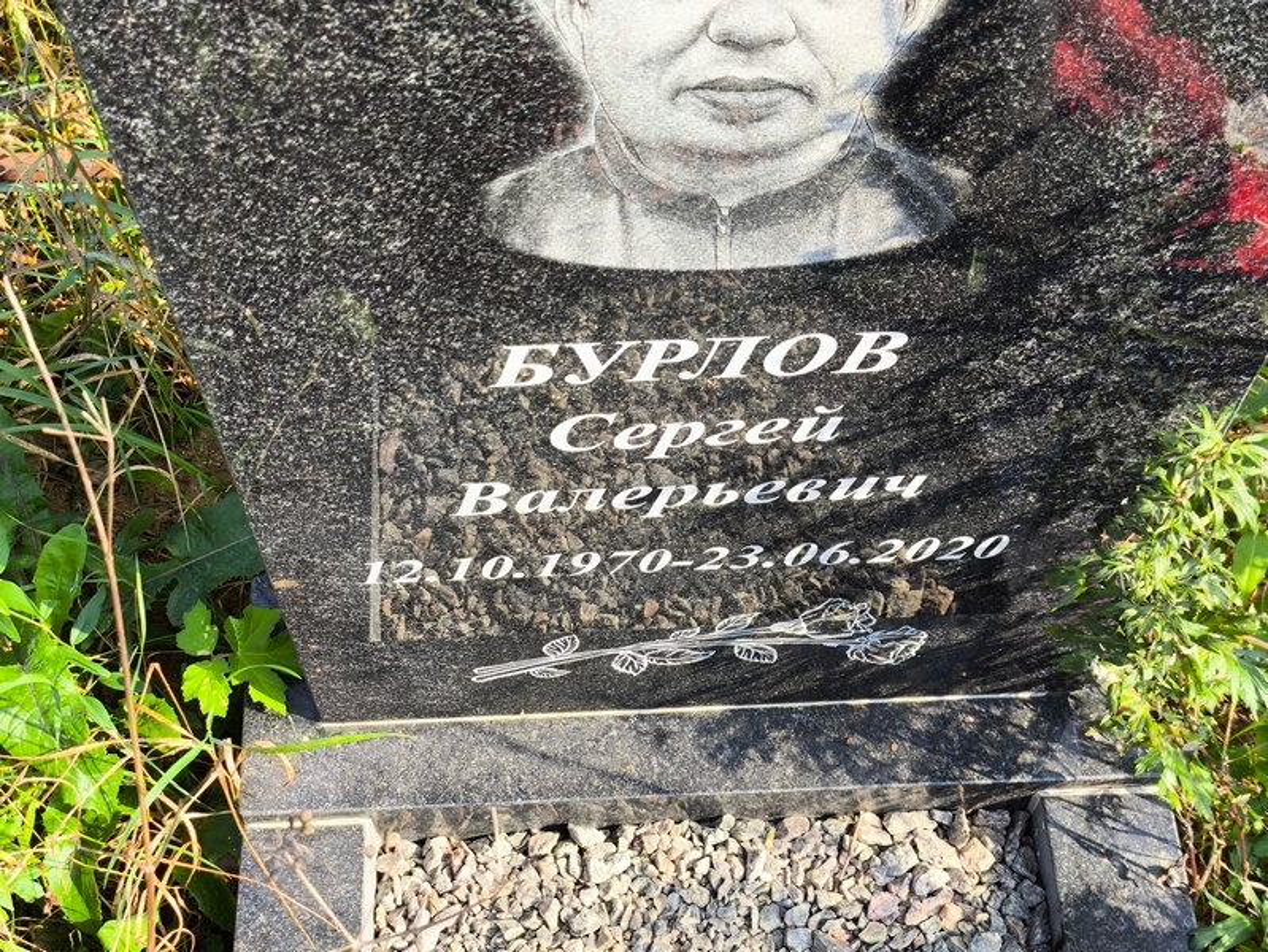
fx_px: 1832
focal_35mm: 50
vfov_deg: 29.1
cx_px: 634
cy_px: 476
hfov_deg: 38.2
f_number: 1.7
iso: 50
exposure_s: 1/331
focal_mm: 4.71
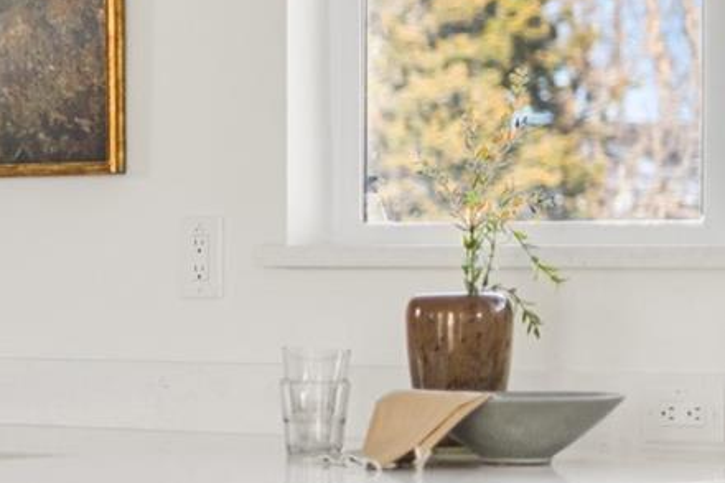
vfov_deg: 7.5
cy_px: 305
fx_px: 3664
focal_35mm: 182
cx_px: -435
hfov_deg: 10.8
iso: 800
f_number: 1.8
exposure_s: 1/320
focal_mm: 50
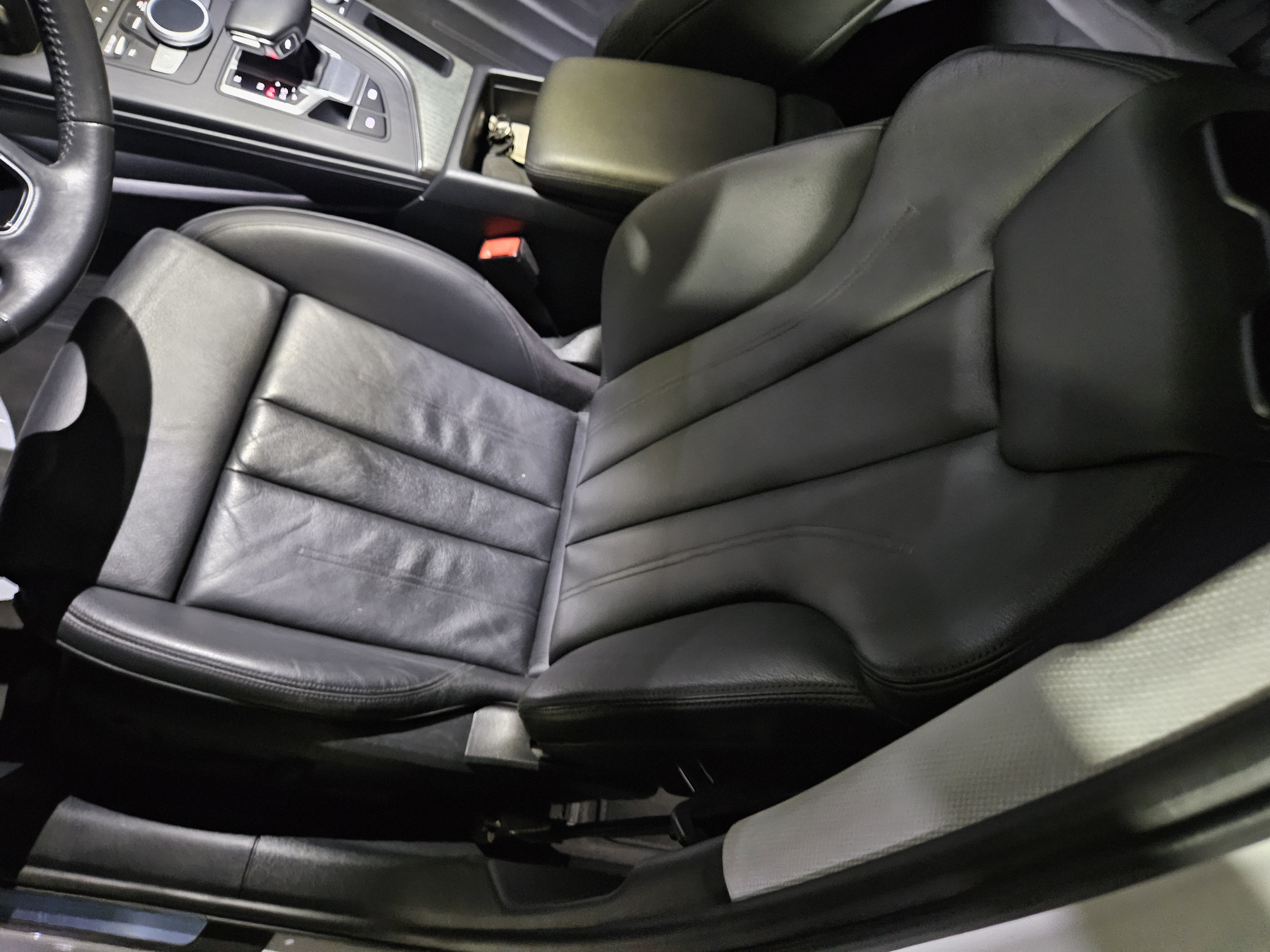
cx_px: 635
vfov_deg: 58.9
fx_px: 844
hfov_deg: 73.9
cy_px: 476
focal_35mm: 23
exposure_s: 1/15
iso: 1600
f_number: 1.8
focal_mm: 5.4
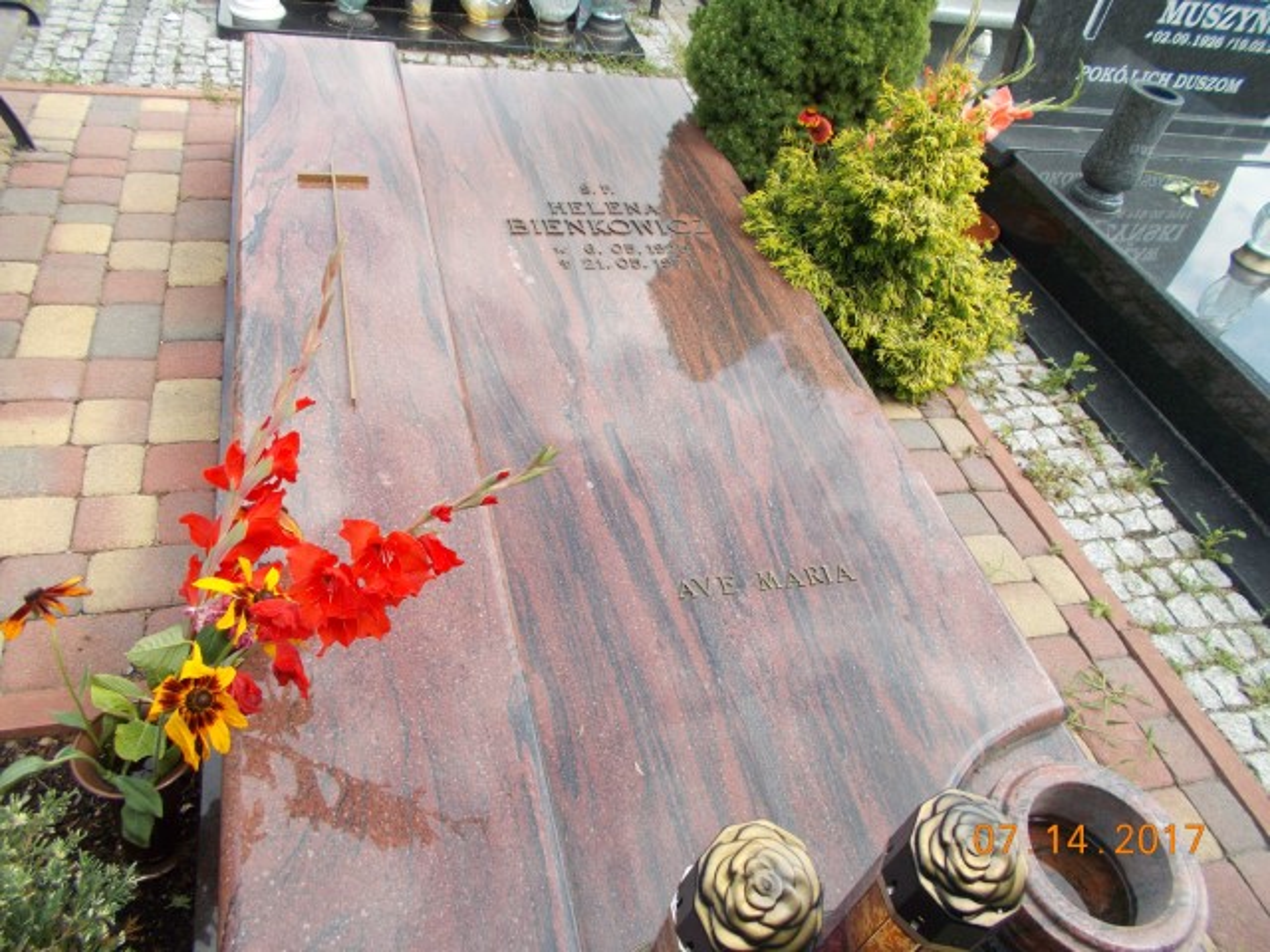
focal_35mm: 26
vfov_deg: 53.1
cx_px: 635
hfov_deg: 67.3
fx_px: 954
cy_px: 476
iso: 80
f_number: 3.2
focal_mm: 4.6
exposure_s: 1/250
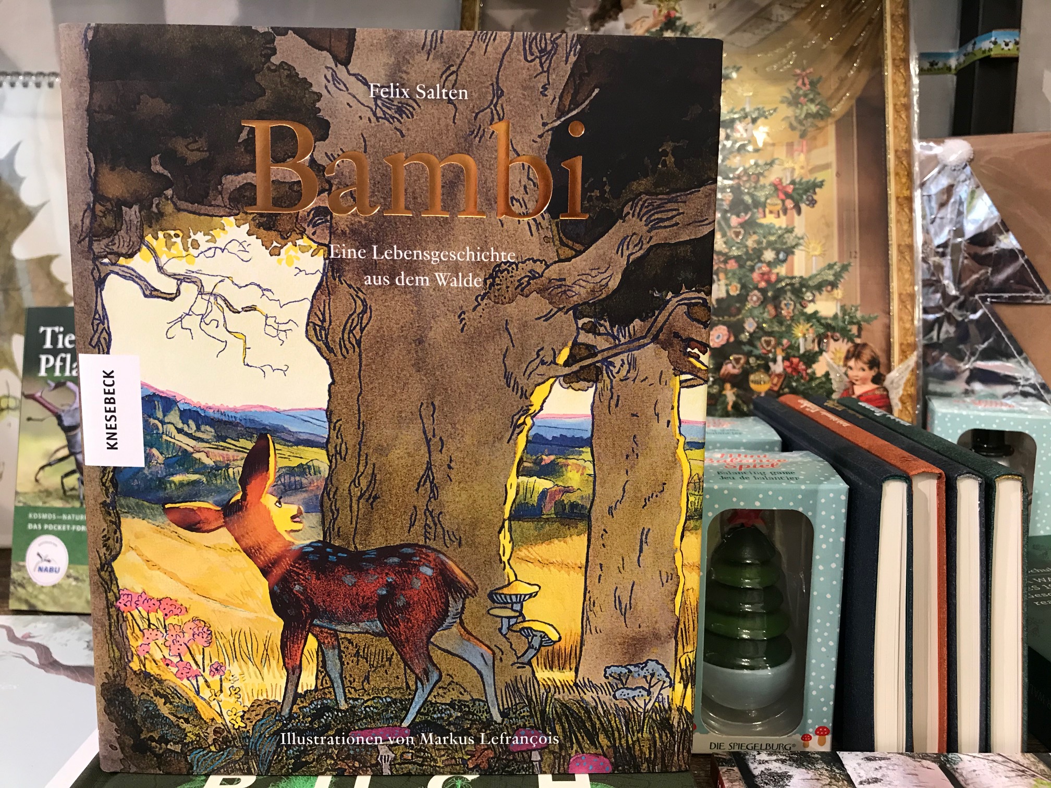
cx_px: 526
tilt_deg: -6.1
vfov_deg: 49.7
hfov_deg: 63.4
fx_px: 850
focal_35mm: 28
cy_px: 394
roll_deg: -0.7
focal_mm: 3.99
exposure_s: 1/17
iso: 50
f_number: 1.8
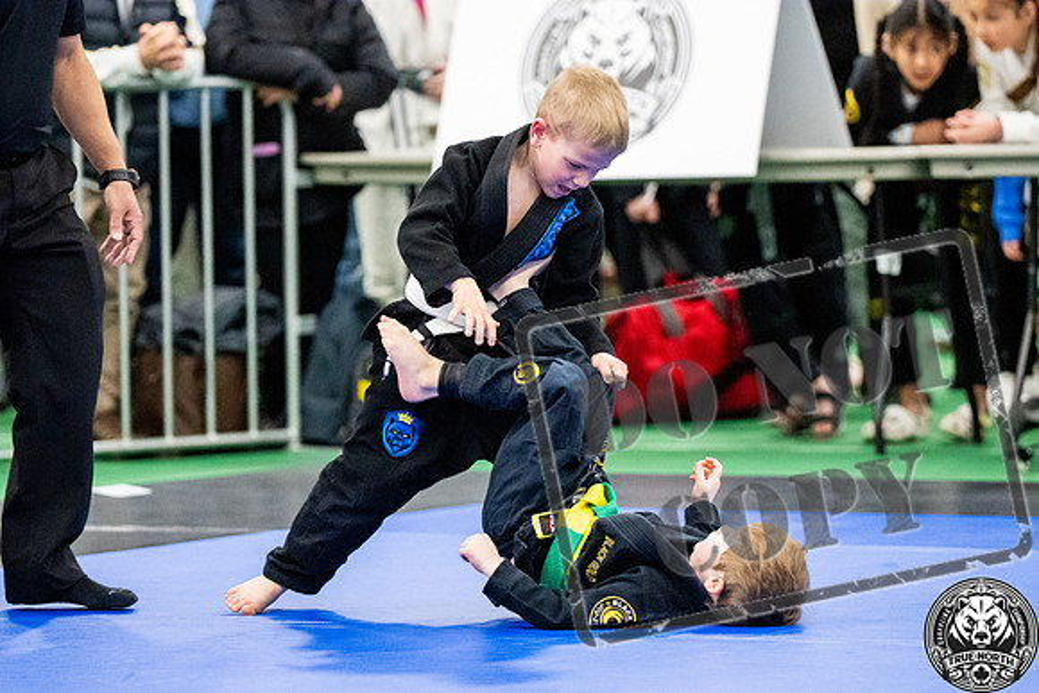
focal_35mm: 240
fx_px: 6928
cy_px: 346
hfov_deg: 8.6
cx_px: 520
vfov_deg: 5.7
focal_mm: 160
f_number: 2.8
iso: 6400
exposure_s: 1/500
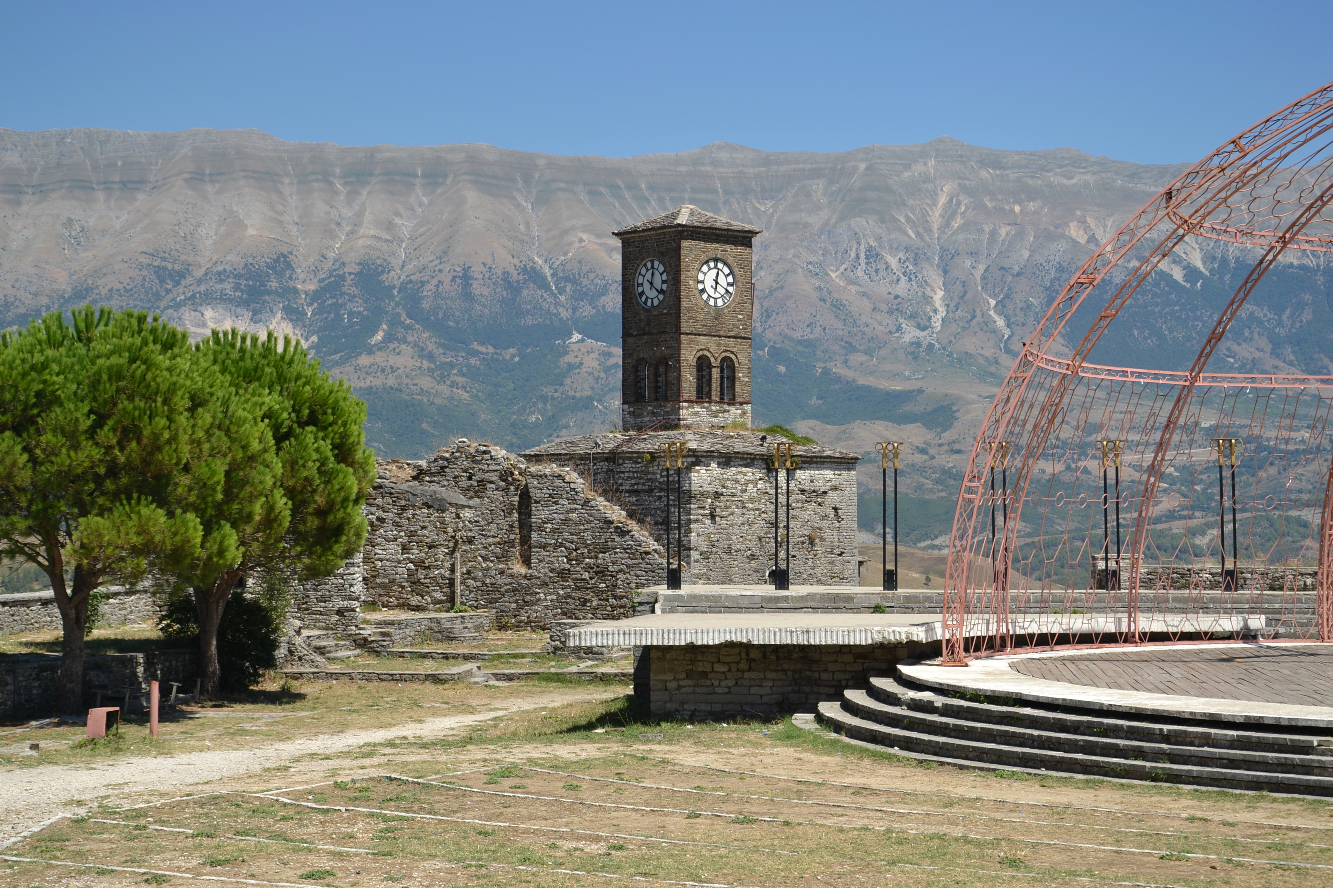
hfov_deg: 29.9
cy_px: 444
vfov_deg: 20.2
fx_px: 2499
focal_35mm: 68
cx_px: 666
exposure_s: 1/160
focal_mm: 45
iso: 100
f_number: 6.3
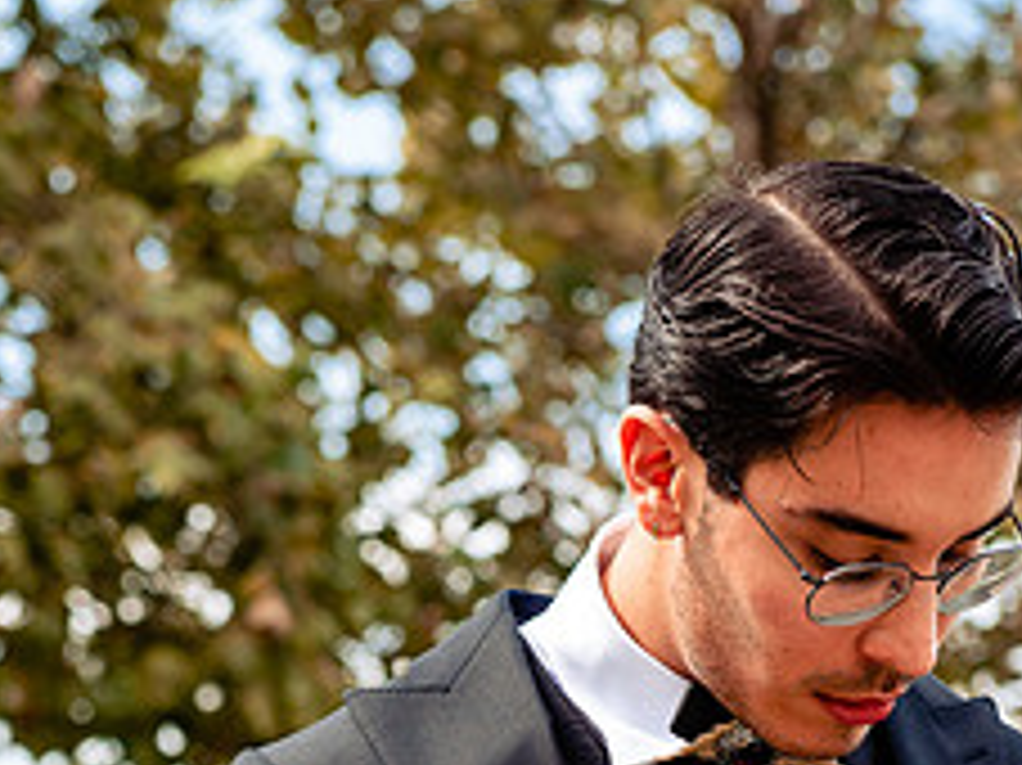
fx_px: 5075
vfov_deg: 8.6
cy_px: 740
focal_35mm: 172
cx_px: 396
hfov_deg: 11.5
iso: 200
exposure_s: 1/500
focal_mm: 70
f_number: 4.5
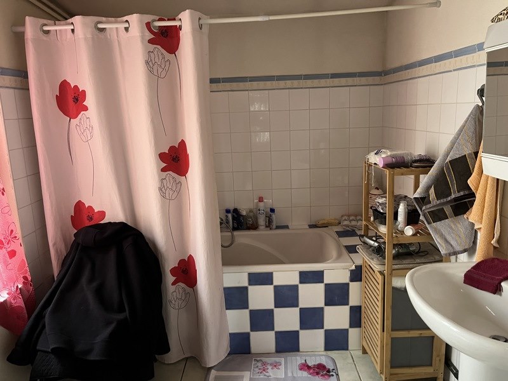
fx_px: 382
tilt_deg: -12.0
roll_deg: +2.0
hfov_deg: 67.3
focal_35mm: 26
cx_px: 254
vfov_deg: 53.1
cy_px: 190
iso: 400
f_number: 1.6
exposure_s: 1/33
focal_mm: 5.1
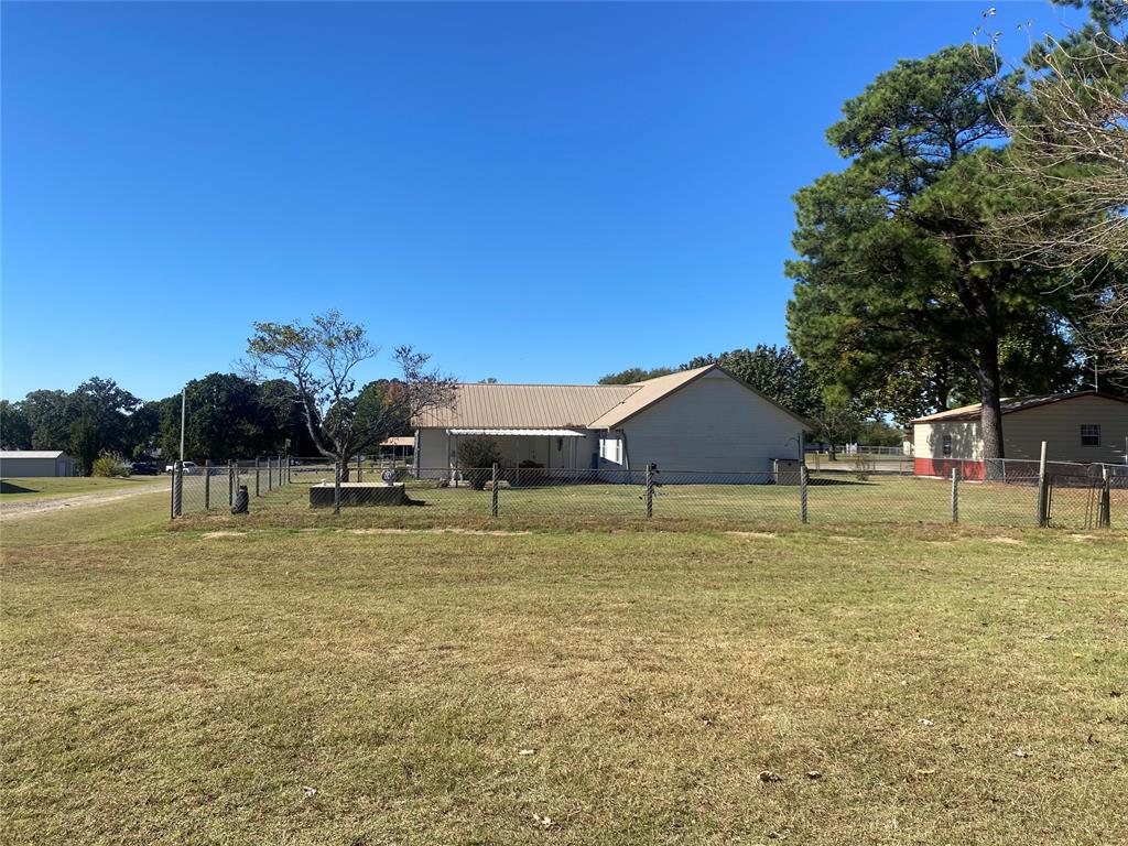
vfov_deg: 53.1
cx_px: 564
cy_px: 423
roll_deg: -0.4
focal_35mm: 26
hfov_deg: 67.3
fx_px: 847
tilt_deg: +0.1
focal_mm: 4.25
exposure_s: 1/2625
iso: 32
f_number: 1.8
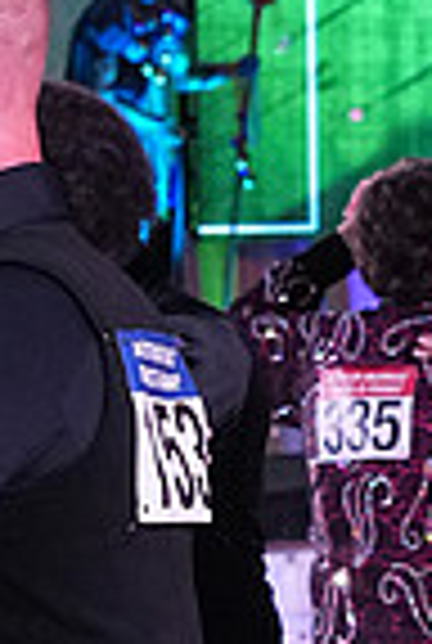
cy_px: 1027
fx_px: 5660
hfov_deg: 4.3
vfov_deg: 6.4
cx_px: -218
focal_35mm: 316
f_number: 6.3
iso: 2500
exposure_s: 1/320
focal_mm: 52
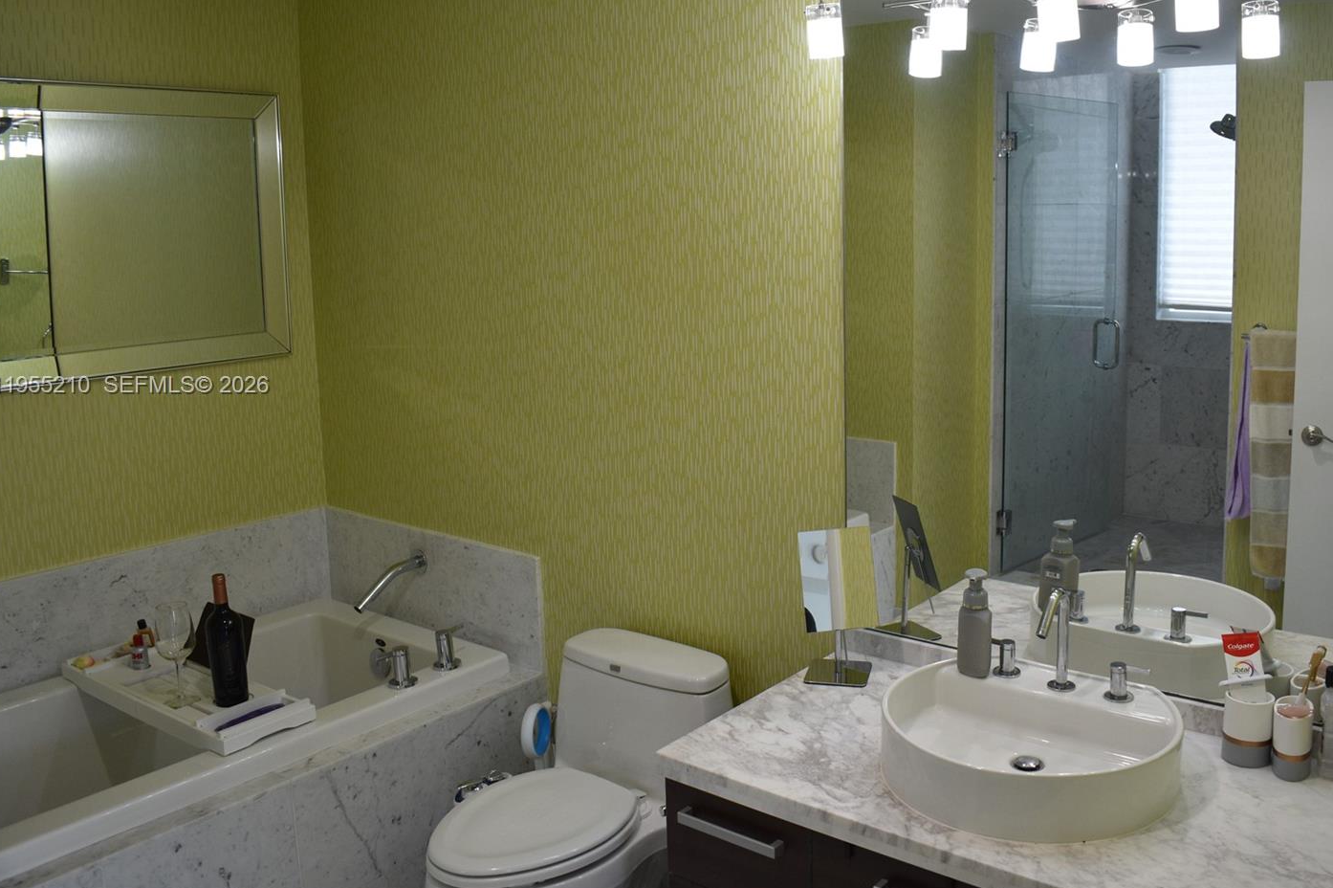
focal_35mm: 31
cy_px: 387
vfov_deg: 42.2
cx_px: 736
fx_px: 1147
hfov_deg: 60.2
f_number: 5
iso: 400
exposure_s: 1/100
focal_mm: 18
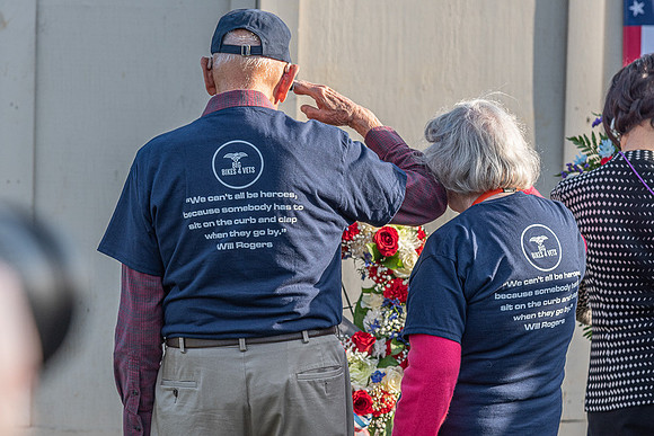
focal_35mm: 119
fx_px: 2166
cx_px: 371
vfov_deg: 11.5
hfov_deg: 17.2
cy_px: 190
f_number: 5.6
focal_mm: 105
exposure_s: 1/500
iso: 500
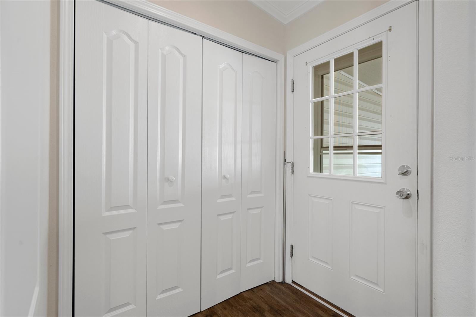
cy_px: 158
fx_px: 225
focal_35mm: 17
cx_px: 238
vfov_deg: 70.4
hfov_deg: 93.3
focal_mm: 17
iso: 400
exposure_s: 1/2
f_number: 8
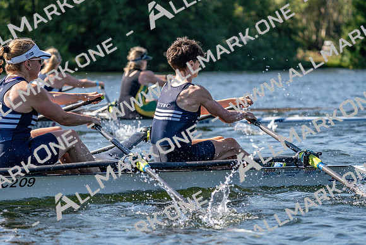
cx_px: 183
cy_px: 122
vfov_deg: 6.9
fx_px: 2034
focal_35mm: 200
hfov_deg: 10.3
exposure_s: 1/1600
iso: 400
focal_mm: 200
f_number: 5.6
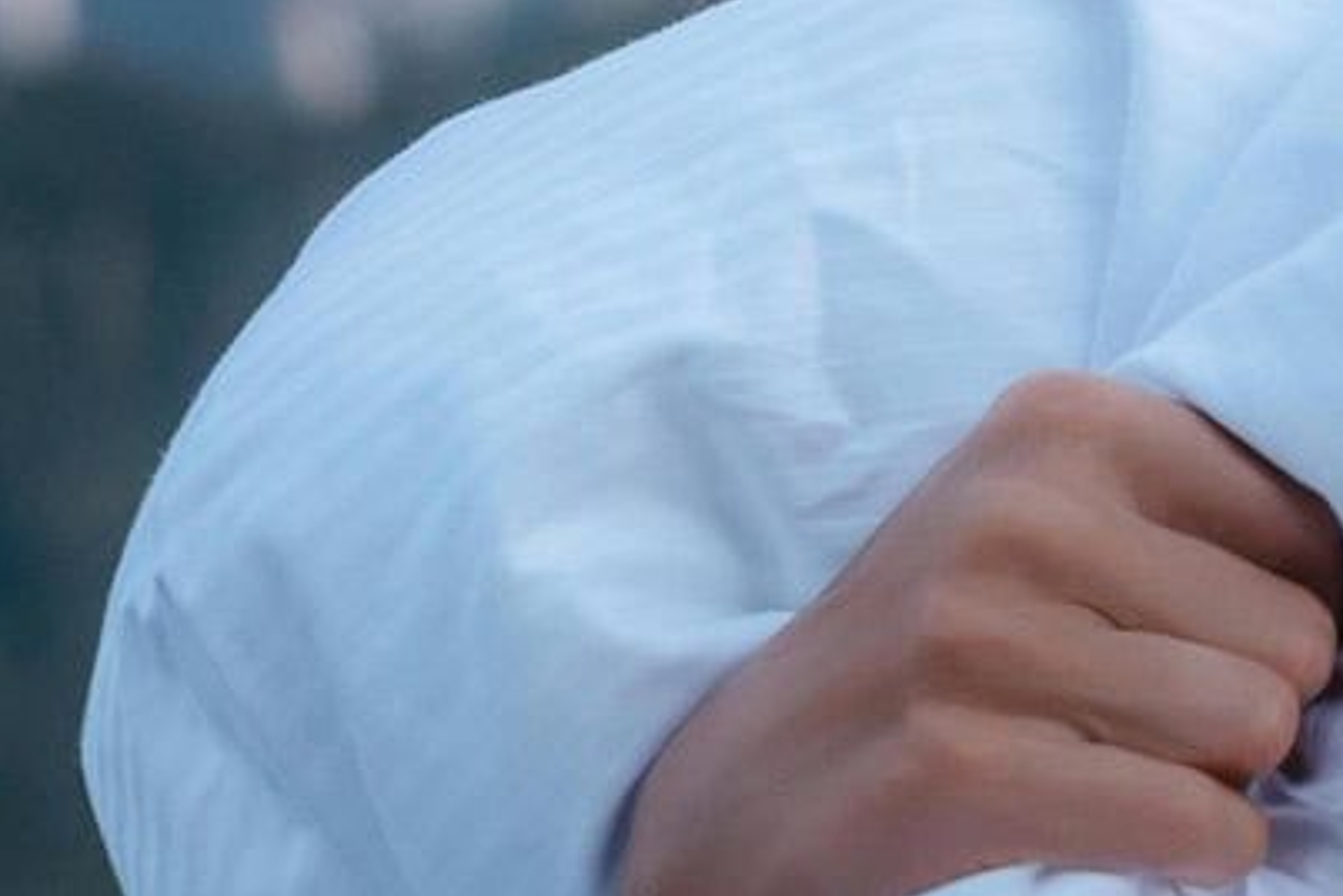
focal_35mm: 317
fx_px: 11825
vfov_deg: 4.3
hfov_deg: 6.5
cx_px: 682
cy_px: -211
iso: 3200
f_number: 6.3
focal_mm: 85
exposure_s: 1/15
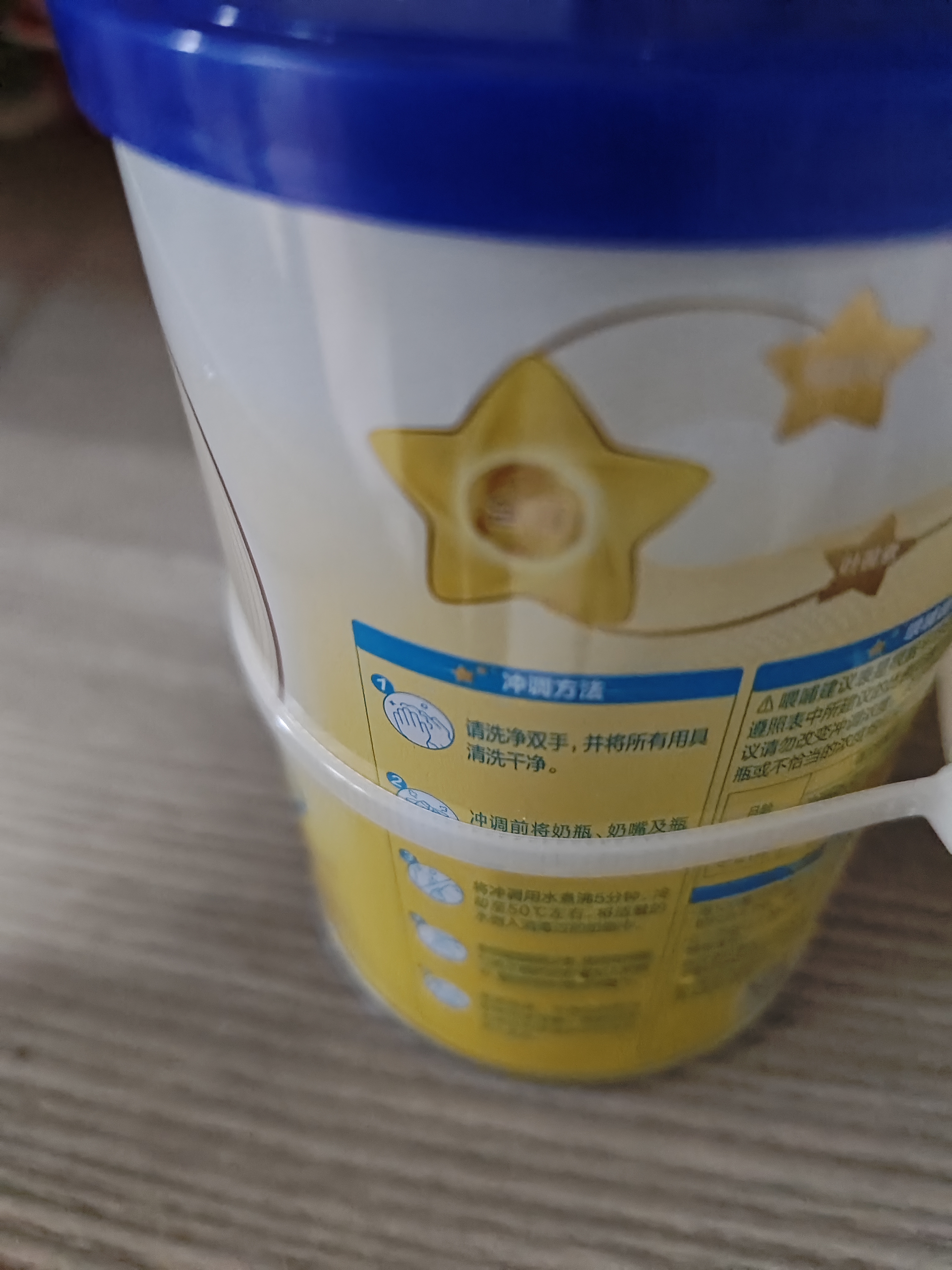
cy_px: 635
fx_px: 843
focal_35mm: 23
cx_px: 476
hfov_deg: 58.9
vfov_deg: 73.9
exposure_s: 1/177
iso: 9199
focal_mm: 5.56
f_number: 1.88
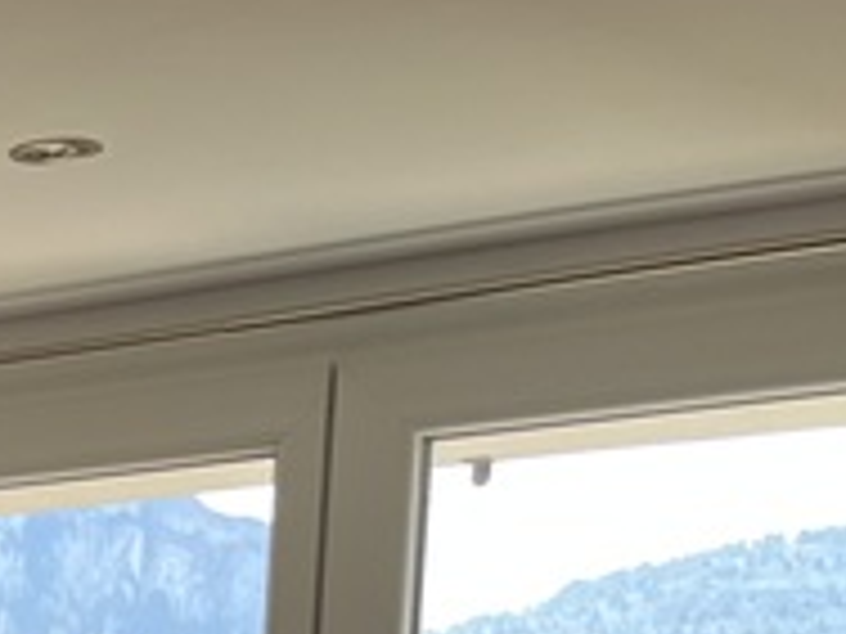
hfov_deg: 11.9
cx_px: -1125
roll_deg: -0.2
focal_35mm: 138
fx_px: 3373
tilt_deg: -8.8
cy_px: 1529
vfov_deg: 9.5
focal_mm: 5.1
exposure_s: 1/193
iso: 50
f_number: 1.6
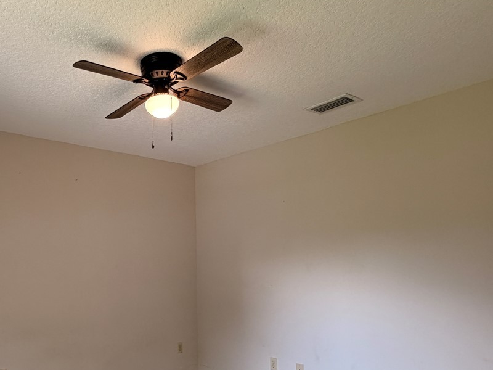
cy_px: 254
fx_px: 399
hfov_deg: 60.3
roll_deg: +0.5
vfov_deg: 48.7
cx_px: 128
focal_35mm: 28
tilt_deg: +1.5
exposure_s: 1/120
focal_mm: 2.22
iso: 200
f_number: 2.2
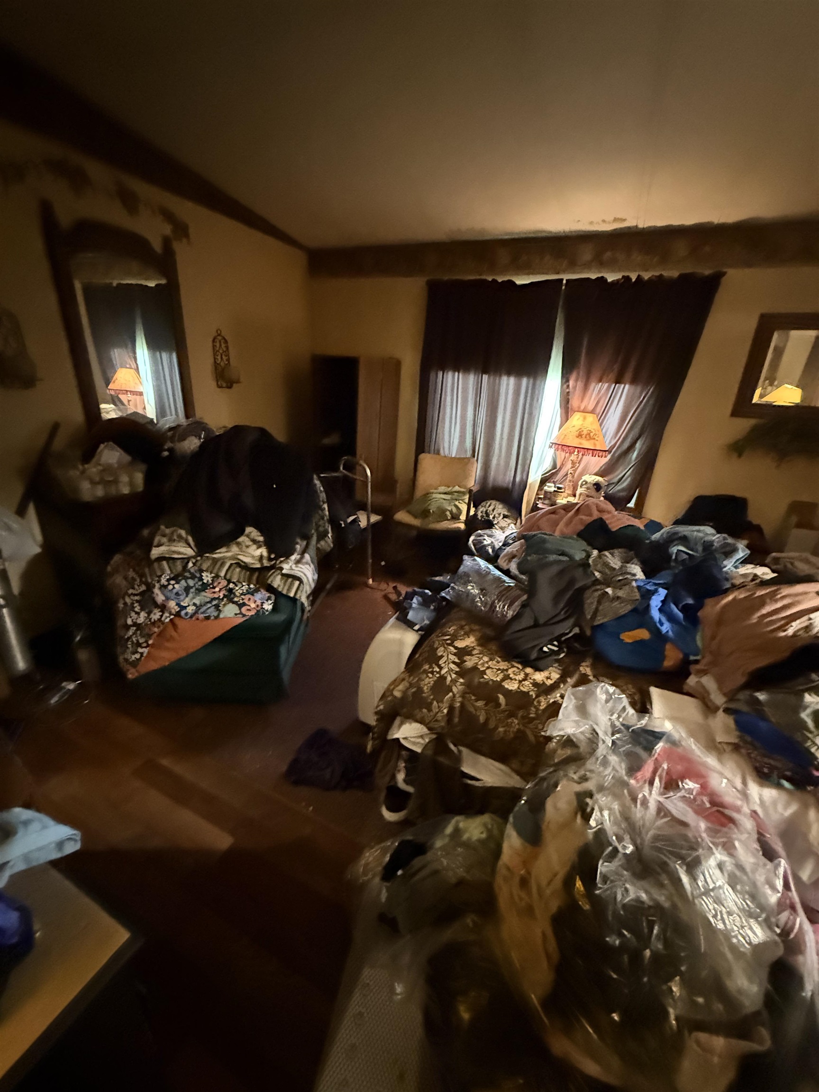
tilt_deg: -17.6
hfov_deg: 85.7
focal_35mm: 14
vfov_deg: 102.1
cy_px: 546
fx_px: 442
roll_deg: -2.6
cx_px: 410
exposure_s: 1/30
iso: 2500
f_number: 2.2
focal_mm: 2.22
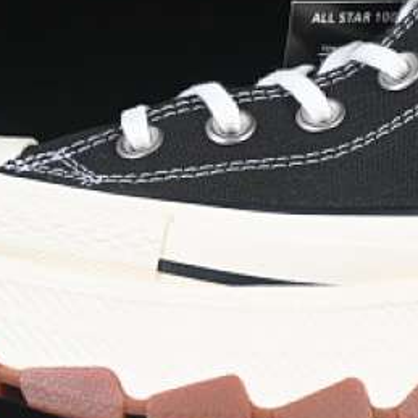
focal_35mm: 266
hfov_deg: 6.6
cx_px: 413
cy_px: 94
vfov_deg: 6.6
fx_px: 3634
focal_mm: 50
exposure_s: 1/60
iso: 160
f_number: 6.3
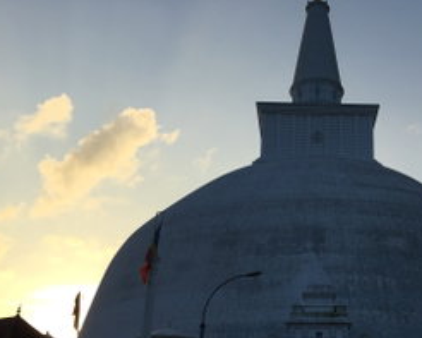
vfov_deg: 32.5
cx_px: 323
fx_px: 575
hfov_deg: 39.1
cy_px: 226
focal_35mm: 46
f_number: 2.2
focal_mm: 4.15
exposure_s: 1/1647
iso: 32
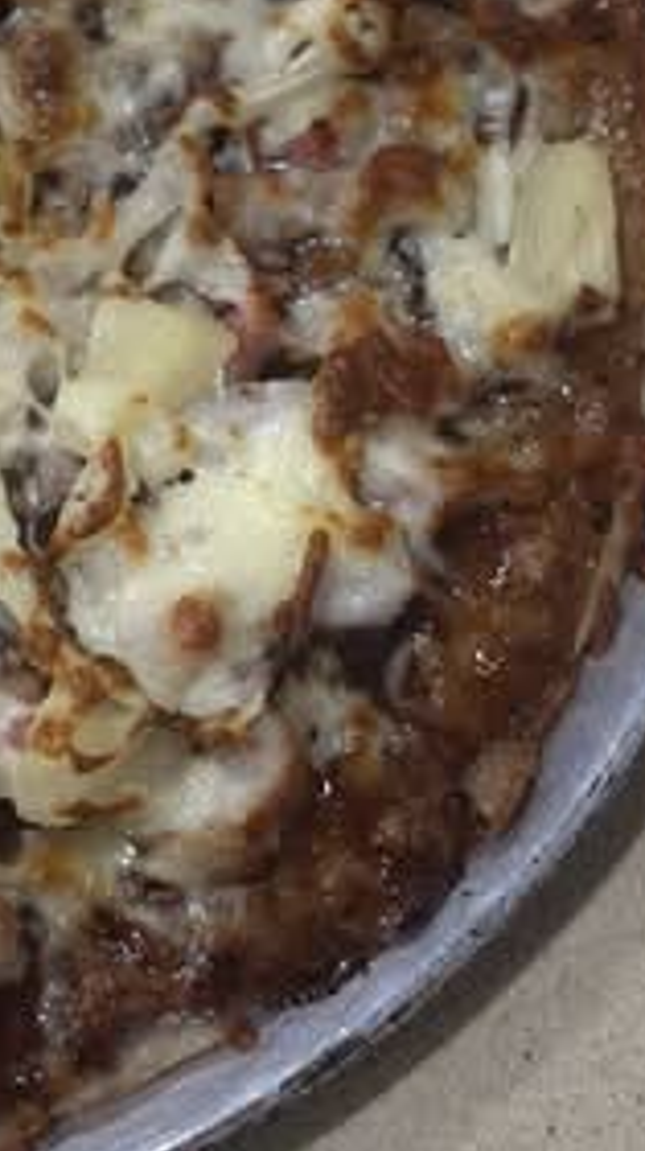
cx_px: -399
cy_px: -162
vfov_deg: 15.2
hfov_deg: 8.6
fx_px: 4176
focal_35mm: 137
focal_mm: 6.86
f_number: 1.78
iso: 200
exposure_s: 1/50
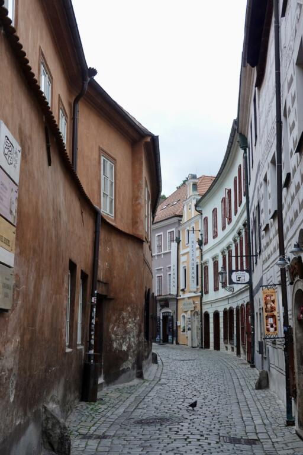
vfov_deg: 40.3
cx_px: 152
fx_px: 619
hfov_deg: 27.5
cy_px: 228
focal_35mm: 49
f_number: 4
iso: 200
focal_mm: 18.63
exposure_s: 1/50
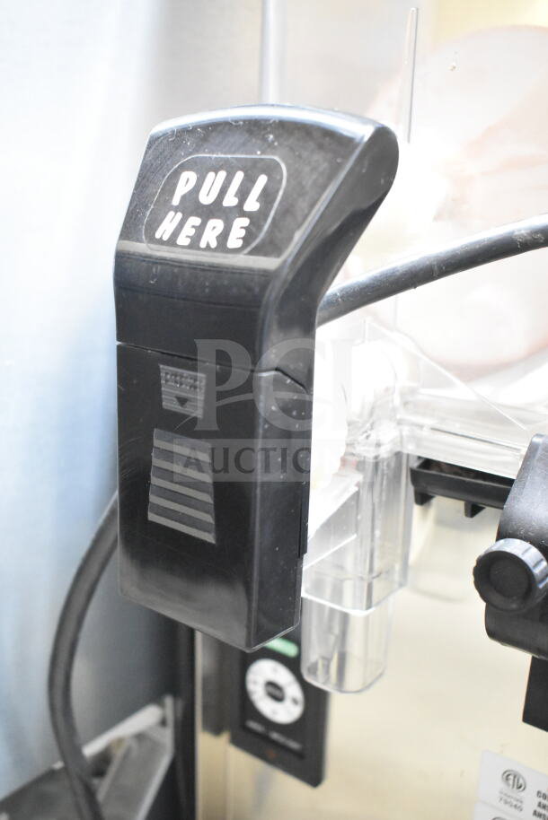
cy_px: 410
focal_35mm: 38
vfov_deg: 51.3
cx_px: 274
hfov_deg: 35.5
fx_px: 856
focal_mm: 25
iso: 9000
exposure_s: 1/40
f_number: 4
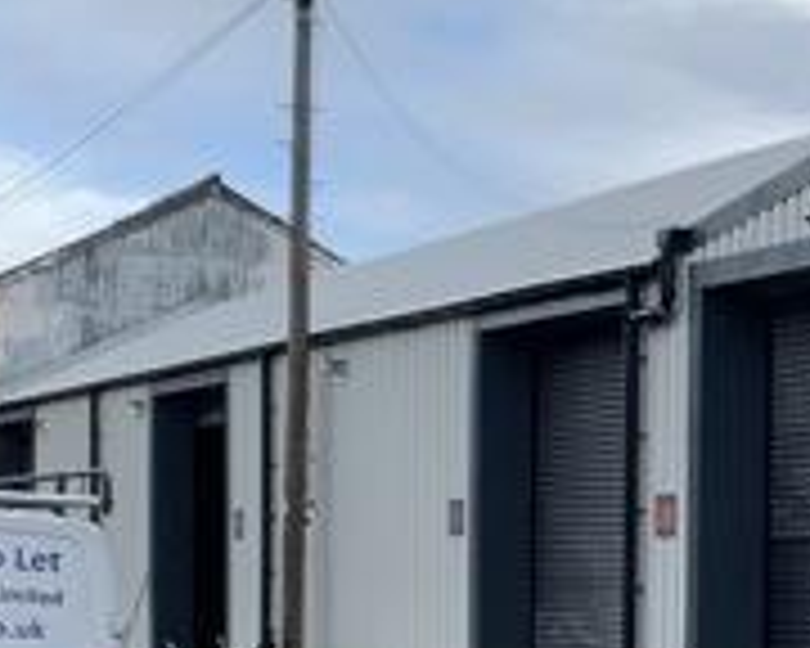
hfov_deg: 19.2
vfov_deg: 17.0
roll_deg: +0.0
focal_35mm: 90
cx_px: 1130
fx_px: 2158
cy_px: 428
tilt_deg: +1.8
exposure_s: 1/796
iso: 25
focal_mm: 4.25
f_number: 1.8
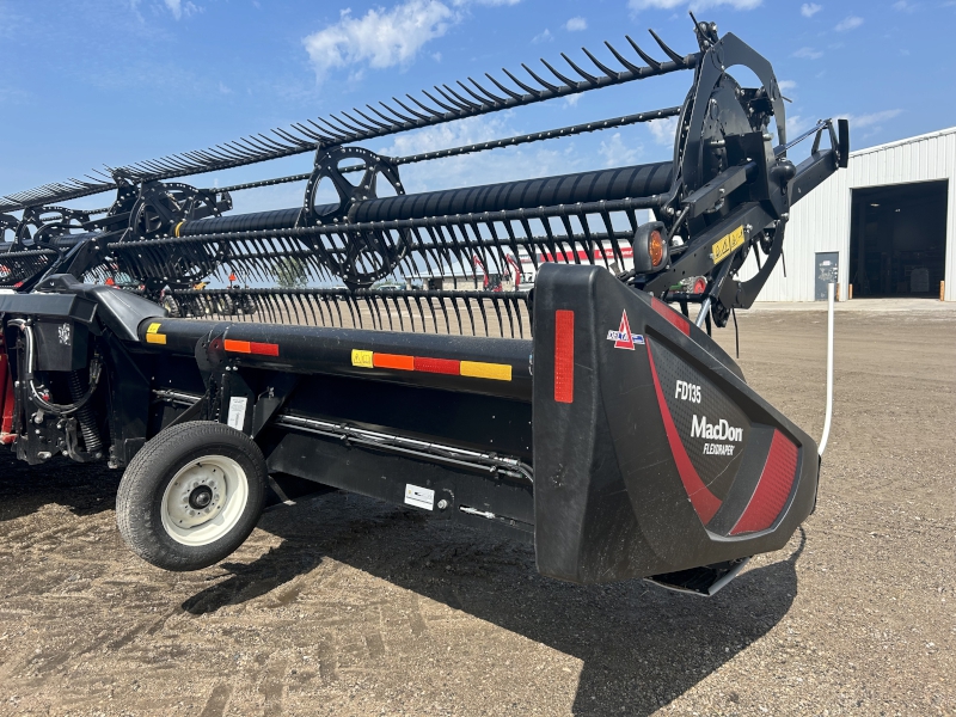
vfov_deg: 53.1
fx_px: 718
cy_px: 358
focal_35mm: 26
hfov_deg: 67.3
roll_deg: +0.8
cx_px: 478
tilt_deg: -5.2
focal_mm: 5.7
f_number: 1.5
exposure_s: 1/2513
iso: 50
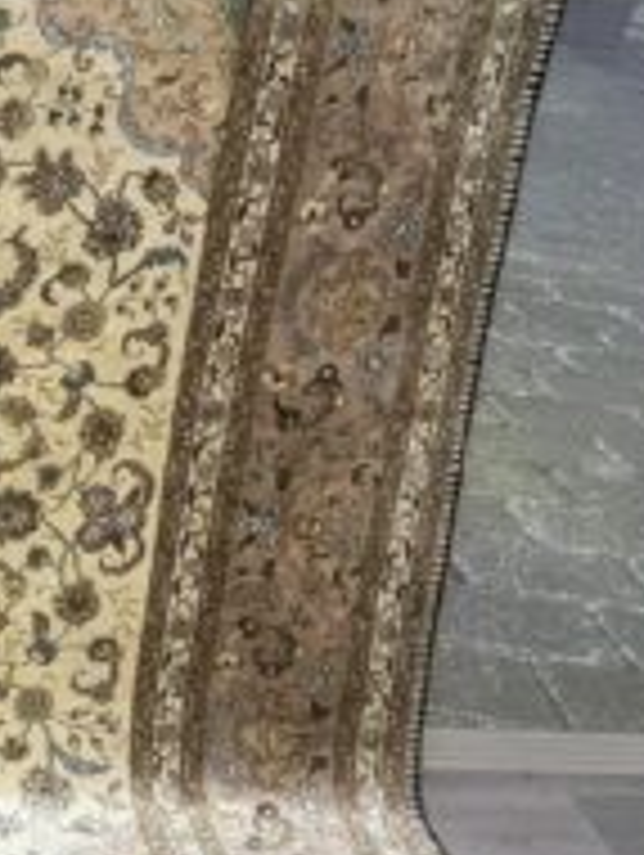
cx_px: -531
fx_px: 2500
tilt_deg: -29.3
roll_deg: -2.1
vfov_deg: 19.4
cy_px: 486
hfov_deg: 13.2
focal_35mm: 101
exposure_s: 1/121
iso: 64
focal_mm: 6.76
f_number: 1.78
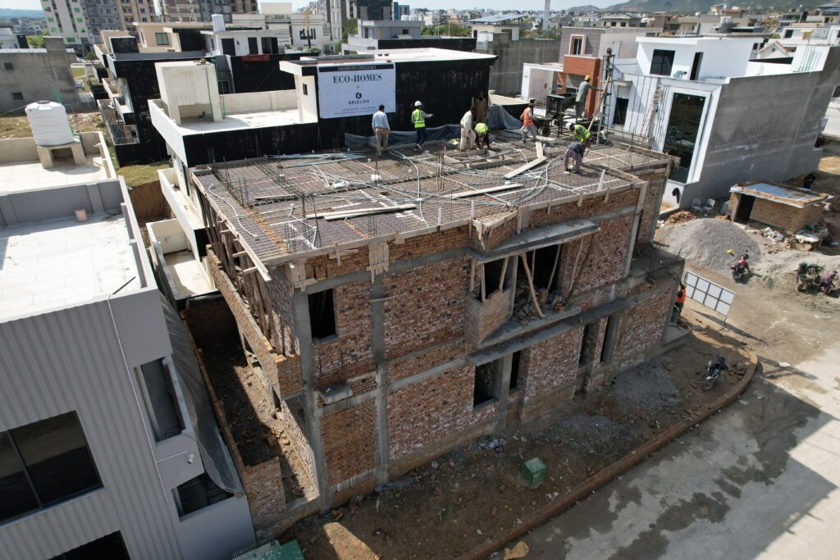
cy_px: 280
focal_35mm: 22
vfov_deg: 57.2
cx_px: 420
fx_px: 513
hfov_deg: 78.6
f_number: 2.8
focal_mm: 8.38
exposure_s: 1/1600
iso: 100
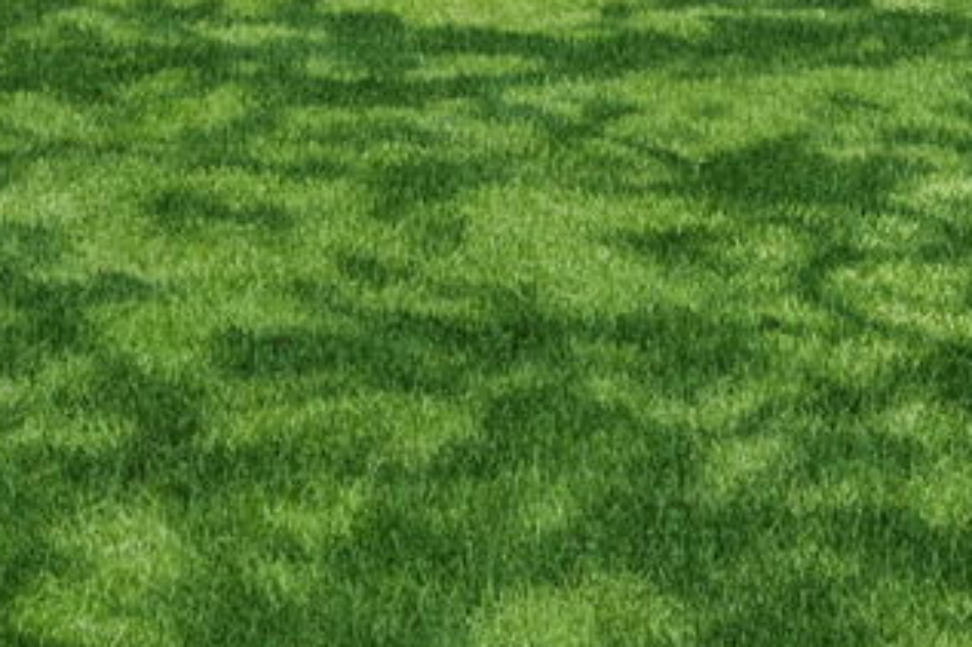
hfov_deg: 21.9
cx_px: 239
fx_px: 2483
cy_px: -337
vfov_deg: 13.9
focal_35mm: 92
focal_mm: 12
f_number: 8
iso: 250
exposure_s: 1/320
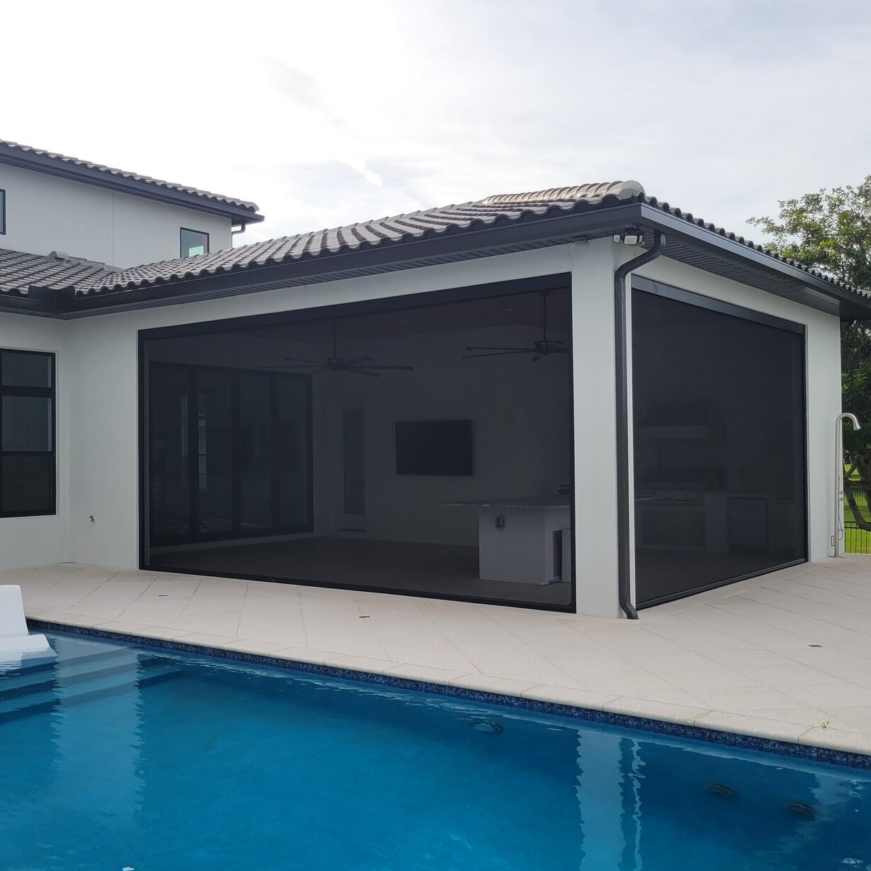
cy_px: 436
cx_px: 409
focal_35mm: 36
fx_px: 1025
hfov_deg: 46.0
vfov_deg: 46.0
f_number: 1.8
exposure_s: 1/2359
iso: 40
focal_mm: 5.4
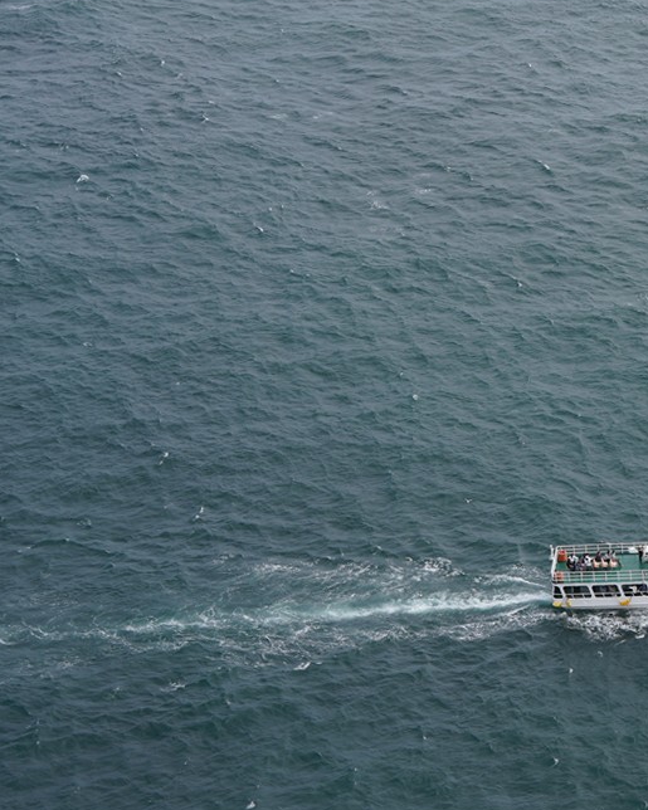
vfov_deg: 18.5
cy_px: 75
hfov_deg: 14.4
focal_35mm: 102
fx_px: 2446
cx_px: 866
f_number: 11
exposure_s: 1/100
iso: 100
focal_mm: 35
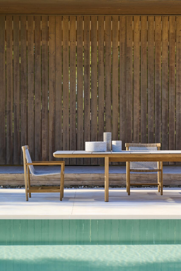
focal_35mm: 96
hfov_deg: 14.2
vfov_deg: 21.2
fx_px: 724
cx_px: 90
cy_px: 136
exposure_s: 1/250
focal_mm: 96
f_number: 8
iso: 200
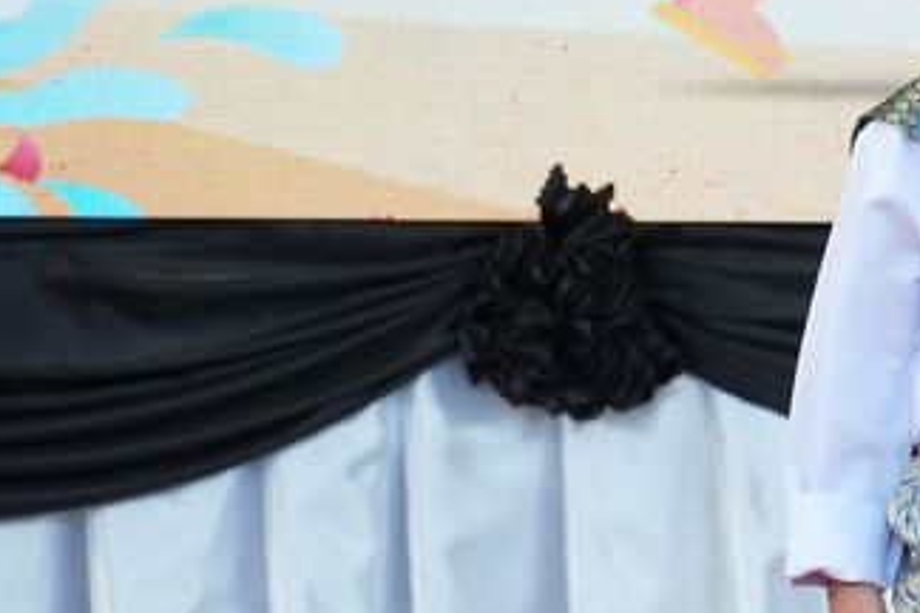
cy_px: 72
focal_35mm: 625
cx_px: 1079
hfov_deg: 3.3
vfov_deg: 2.2
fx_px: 15959
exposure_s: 1/160
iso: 1000
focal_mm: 135
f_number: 5.6
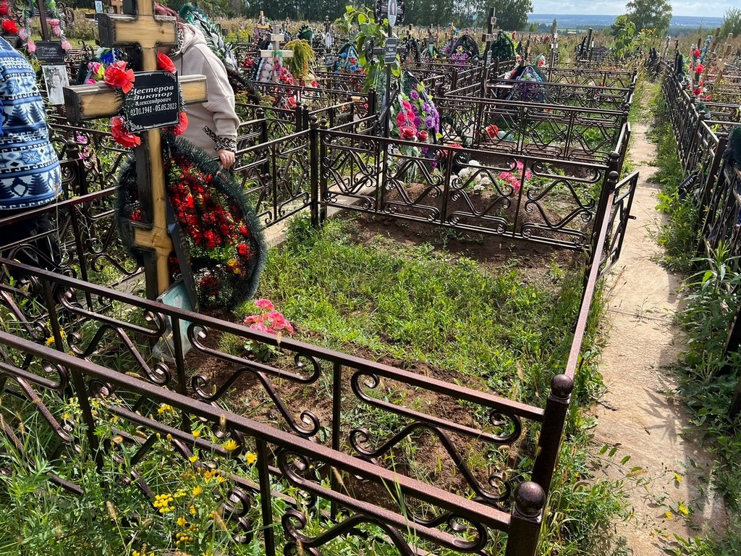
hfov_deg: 67.3
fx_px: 557
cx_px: 370
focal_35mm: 26
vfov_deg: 53.1
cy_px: 278
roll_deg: -1.8
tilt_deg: -24.8
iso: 50
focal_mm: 5.7
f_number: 1.5
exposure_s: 1/2299
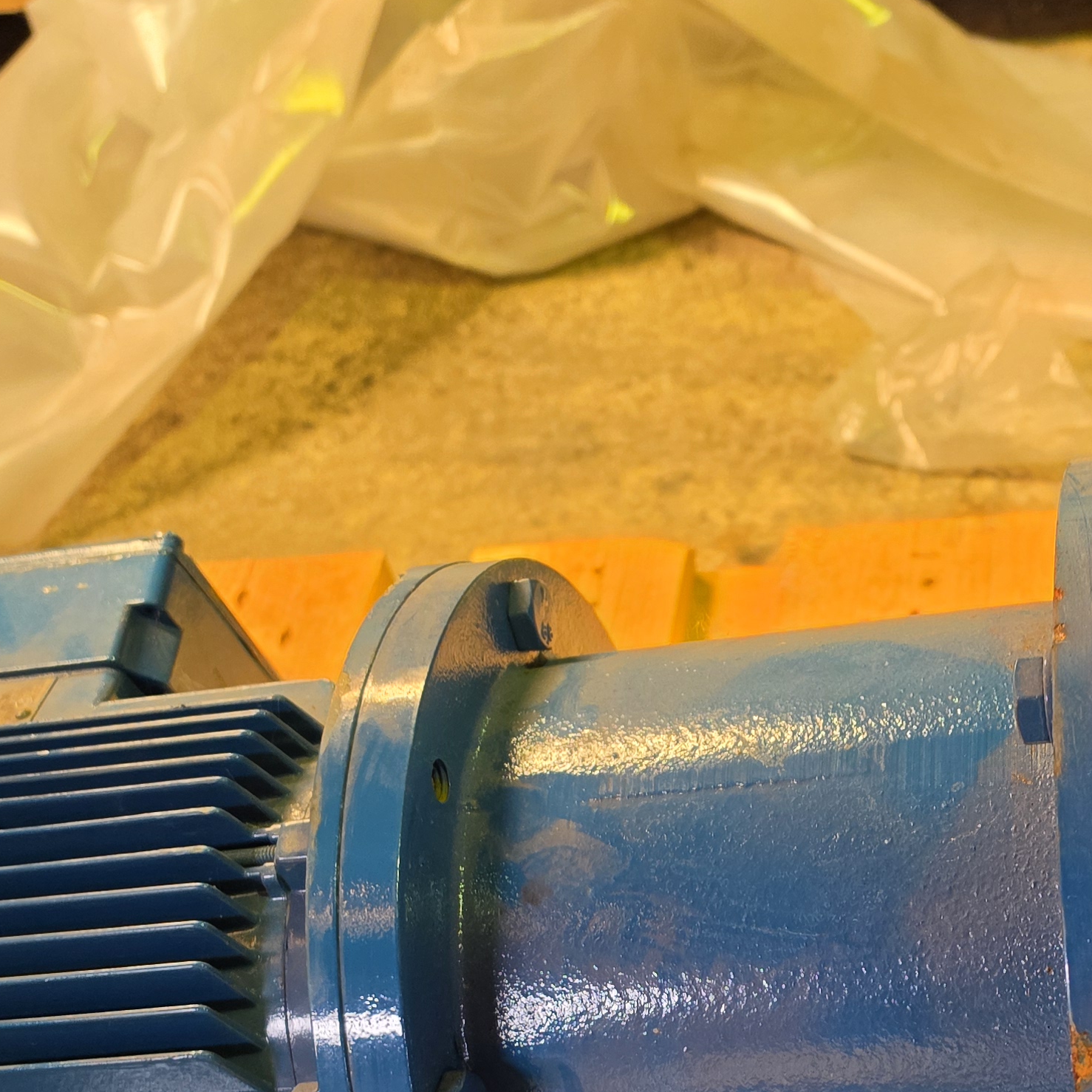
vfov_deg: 29.7
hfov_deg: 30.6
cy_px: 993
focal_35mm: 55
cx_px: 816
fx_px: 1963
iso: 125
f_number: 1.4
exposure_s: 1/100
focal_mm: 6.5
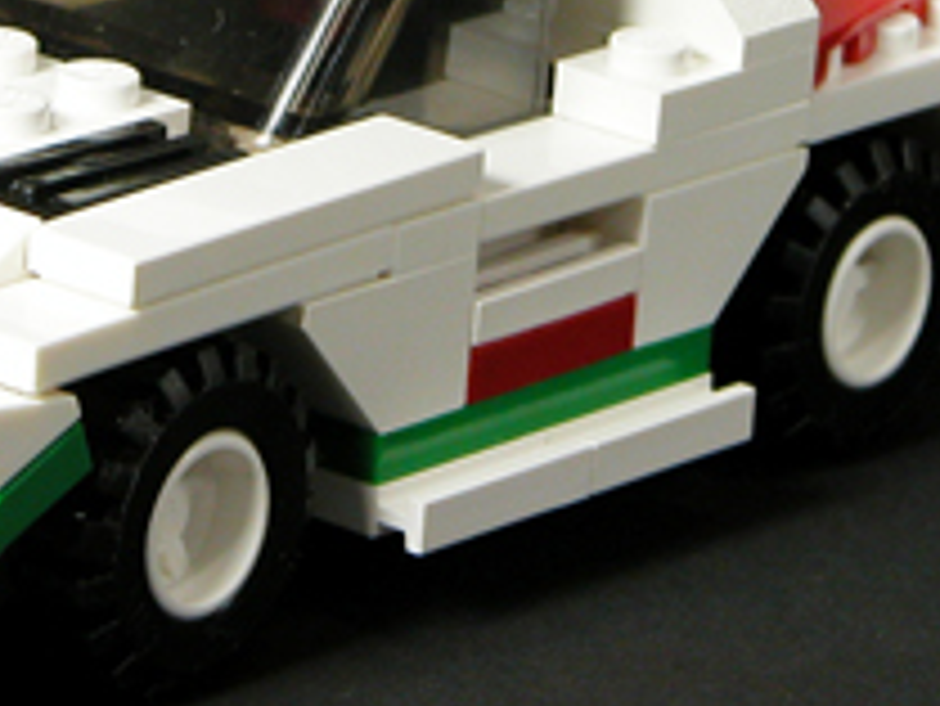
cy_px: 54
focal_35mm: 382
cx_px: 153
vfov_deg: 3.9
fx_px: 10379
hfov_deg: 5.2
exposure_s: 1/8
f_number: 6
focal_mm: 31.9
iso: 100
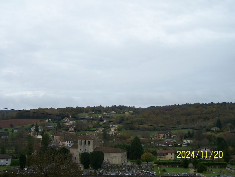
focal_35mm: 48
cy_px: 88
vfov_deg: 30.3
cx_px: 118
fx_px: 326
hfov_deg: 39.6
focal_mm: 8
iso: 80
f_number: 3
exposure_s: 1/250
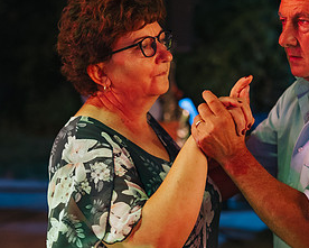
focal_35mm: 85
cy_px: 156
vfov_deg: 18.0
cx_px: 156
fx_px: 778
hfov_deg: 22.5
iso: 1000
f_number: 1.4
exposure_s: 1/200
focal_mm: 35
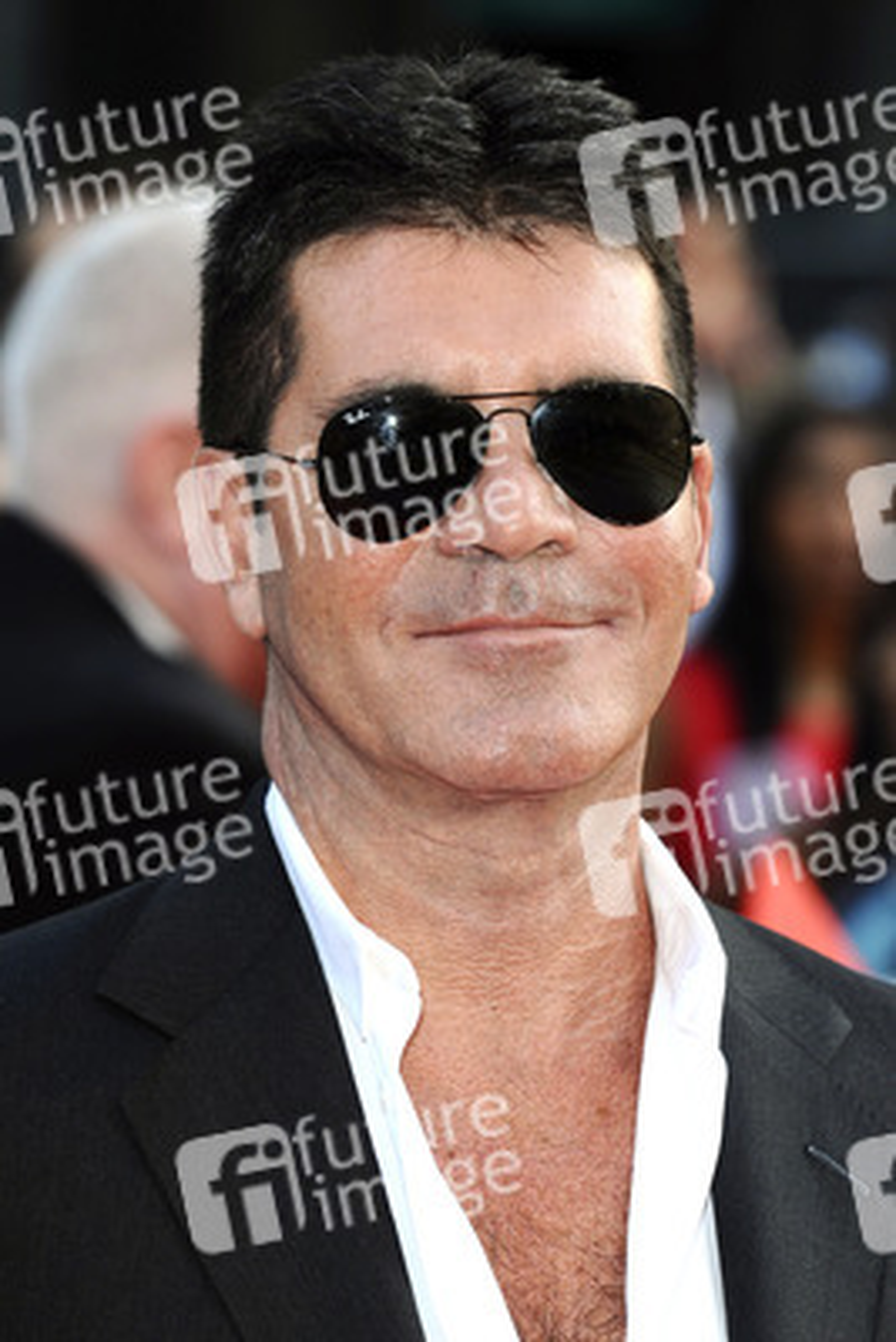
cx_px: 448
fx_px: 7553
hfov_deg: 6.8
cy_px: 671
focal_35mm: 202
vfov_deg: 10.2
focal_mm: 135
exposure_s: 1/250
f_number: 4.5
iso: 320
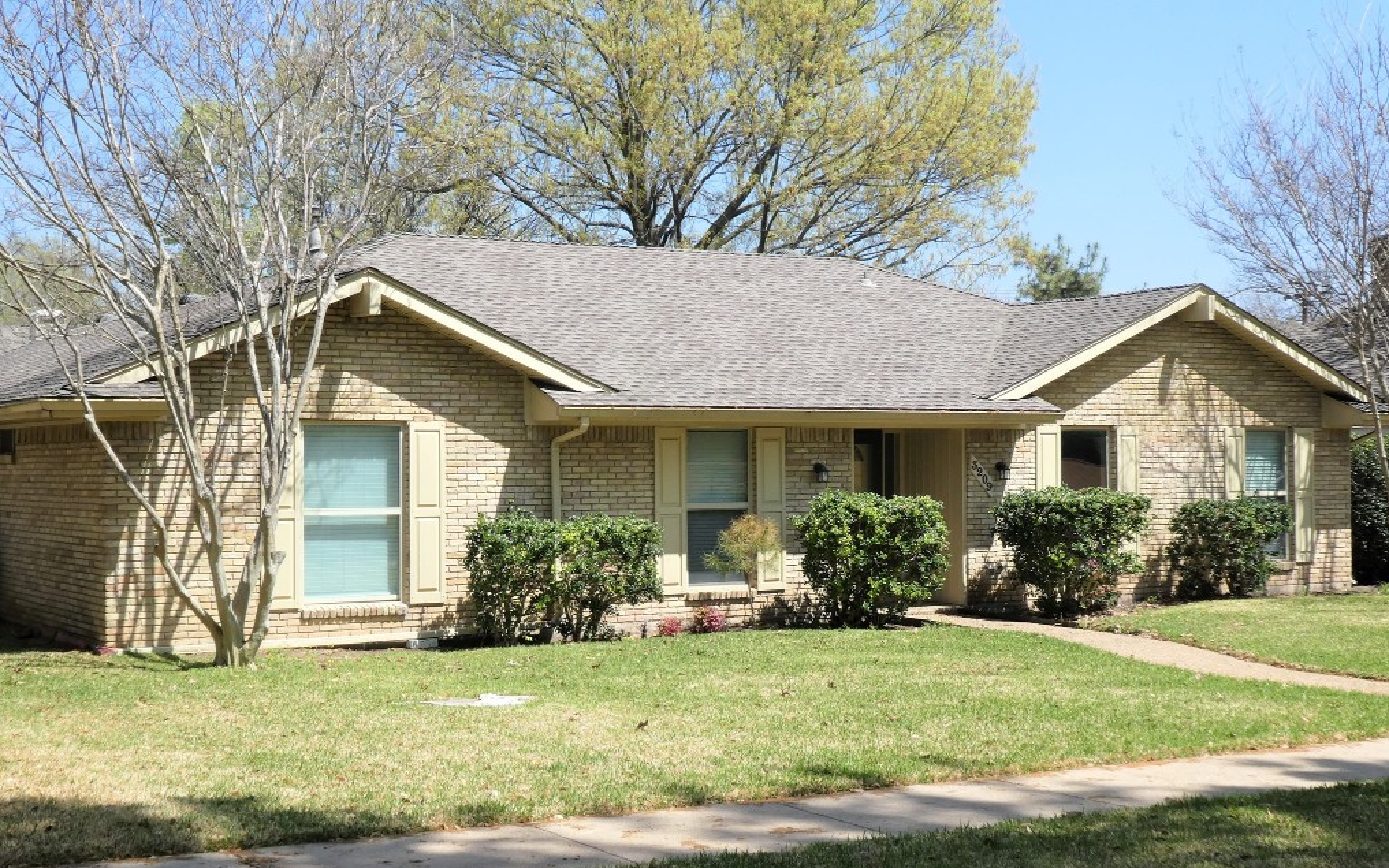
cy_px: 461
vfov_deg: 27.4
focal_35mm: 47
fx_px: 1779
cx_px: 693
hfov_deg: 42.6
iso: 80
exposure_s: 1/500
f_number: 3.9
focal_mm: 7.8
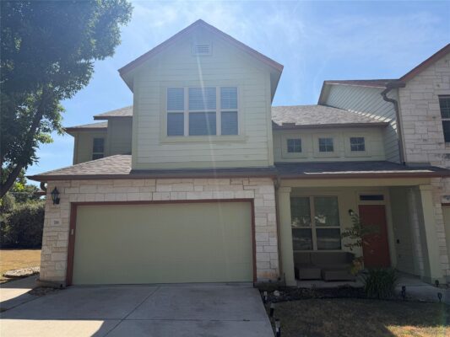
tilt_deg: +10.1
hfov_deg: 71.6
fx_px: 312
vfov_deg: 56.8
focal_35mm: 24
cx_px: 225
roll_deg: +0.8
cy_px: 168
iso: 80
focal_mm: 6.76
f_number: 1.78
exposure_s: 1/4975
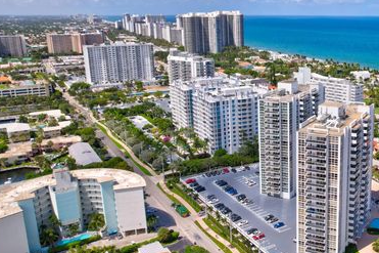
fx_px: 400
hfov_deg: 47.4
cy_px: 117
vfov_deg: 35.0
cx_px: 314
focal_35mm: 38
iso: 120
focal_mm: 8.4
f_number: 2.8
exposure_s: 1/200
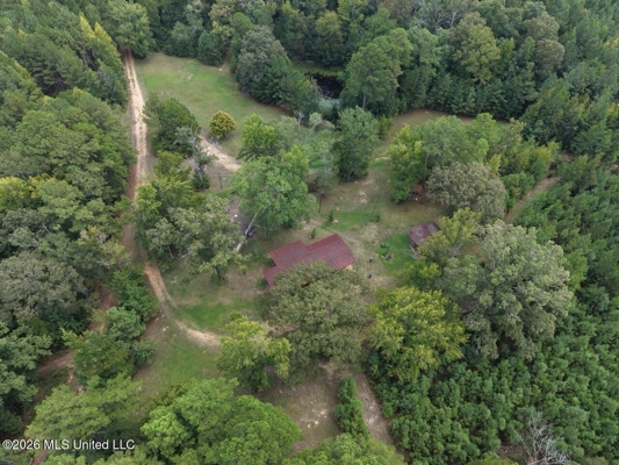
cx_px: 310
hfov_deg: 71.6
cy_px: 232
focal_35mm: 24
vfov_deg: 56.8
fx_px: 429
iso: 100
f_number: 1.8
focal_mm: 8.67
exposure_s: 1/500
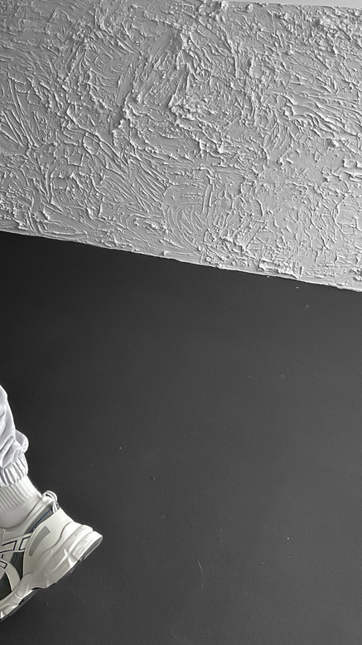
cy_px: 143
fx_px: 1110
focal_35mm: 65
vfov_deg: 31.6
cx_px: -69
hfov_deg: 17.7
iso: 64
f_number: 1.8
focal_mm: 3
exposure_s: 1/60
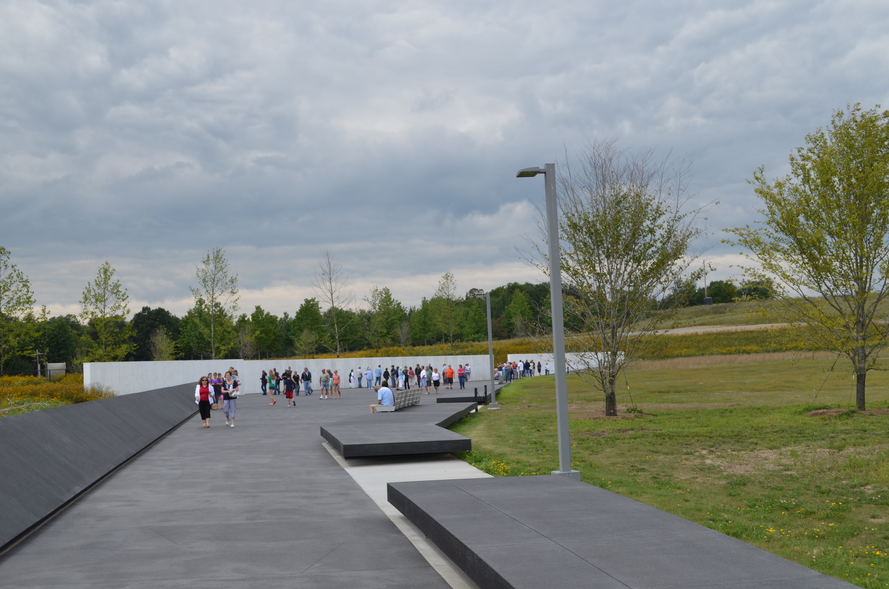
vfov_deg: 31.8
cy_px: 294
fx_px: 1035
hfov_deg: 46.5
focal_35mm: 42
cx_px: 444
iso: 140
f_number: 8
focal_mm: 28
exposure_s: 1/250
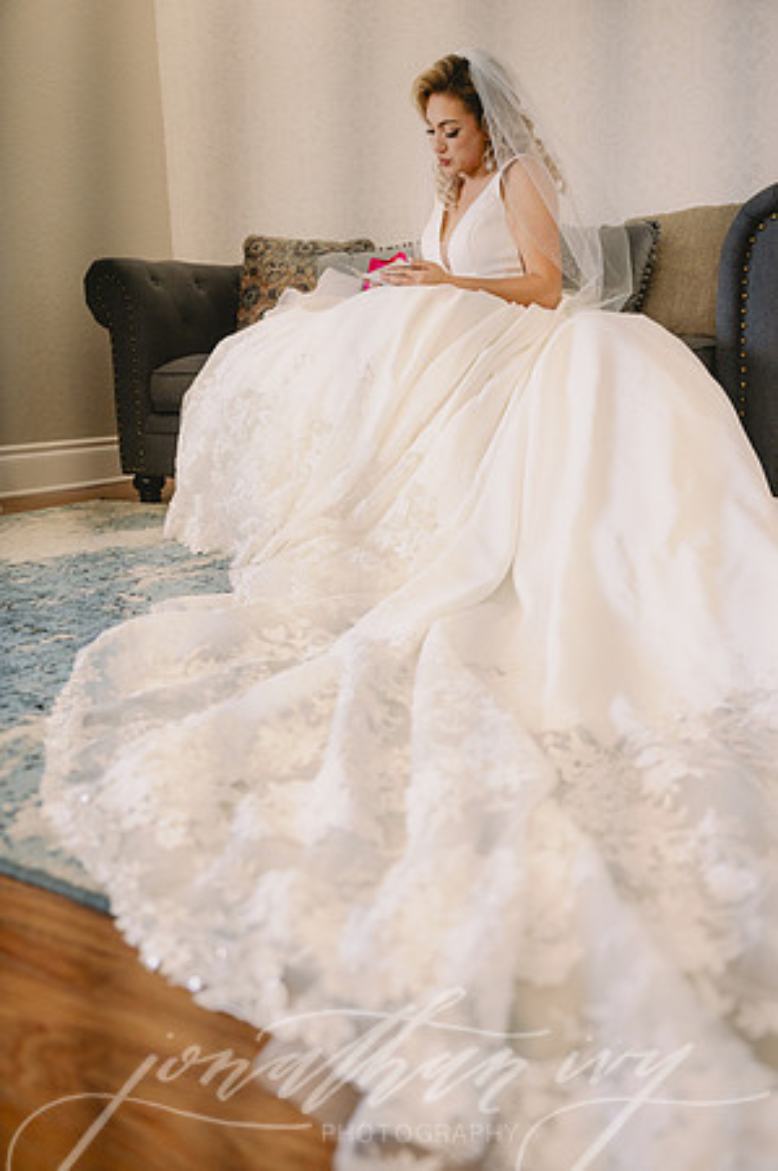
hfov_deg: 43.5
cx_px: 389
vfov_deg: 62.0
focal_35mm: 30
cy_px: 586
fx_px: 975
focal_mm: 30
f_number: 2.8
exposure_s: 1/320
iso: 1600
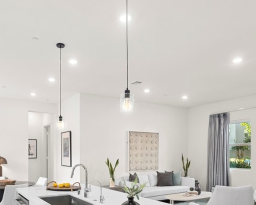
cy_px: 153
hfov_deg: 58.4
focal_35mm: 30
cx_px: 107
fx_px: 227
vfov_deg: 46.8
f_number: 9
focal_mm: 16
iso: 160
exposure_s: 1/10
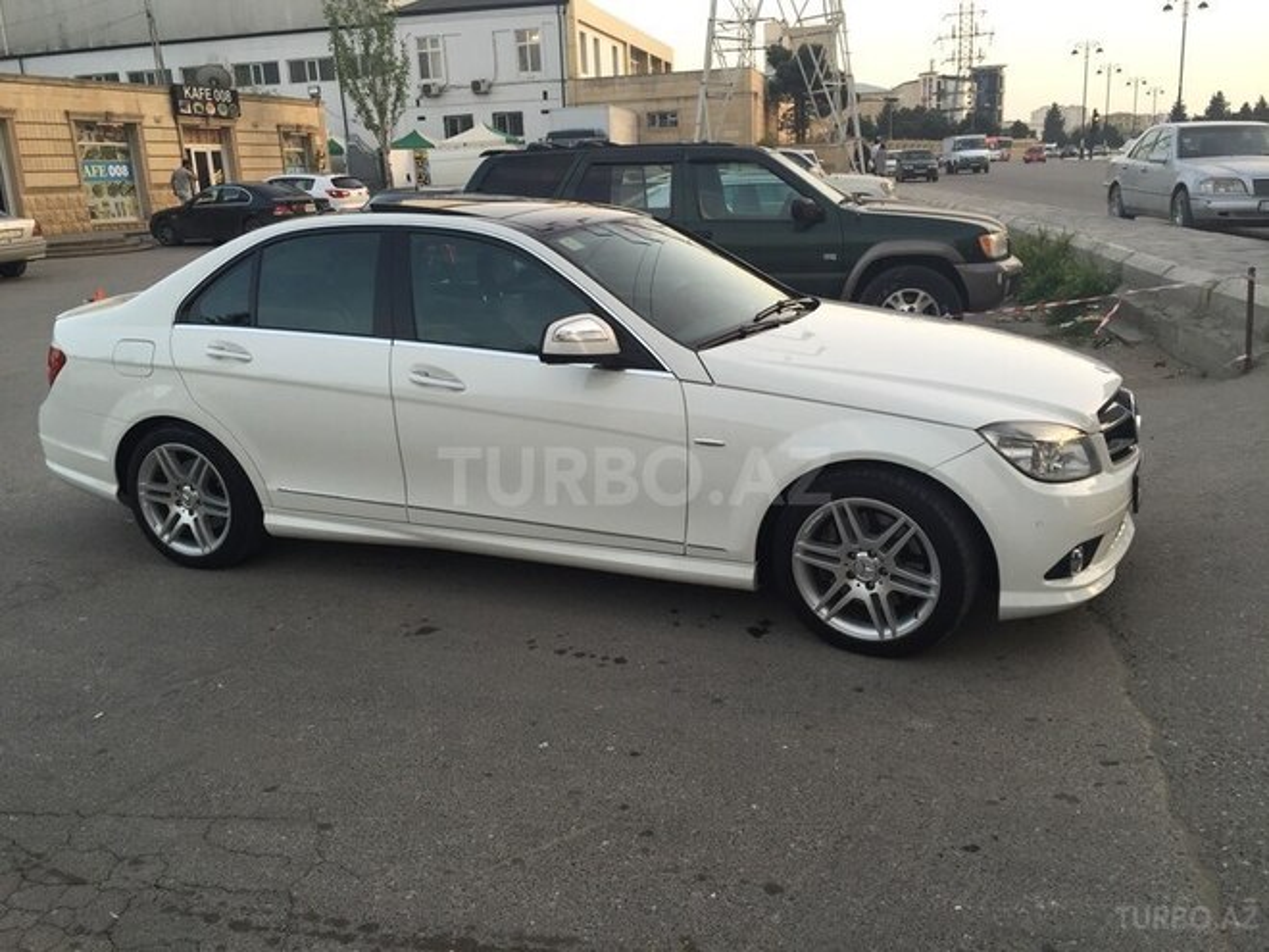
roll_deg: +2.2
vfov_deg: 48.2
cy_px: 476
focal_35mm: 29
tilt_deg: -14.8
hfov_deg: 61.7
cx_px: 634
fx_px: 1063
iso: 50
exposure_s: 1/100
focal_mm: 4.15
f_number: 2.2
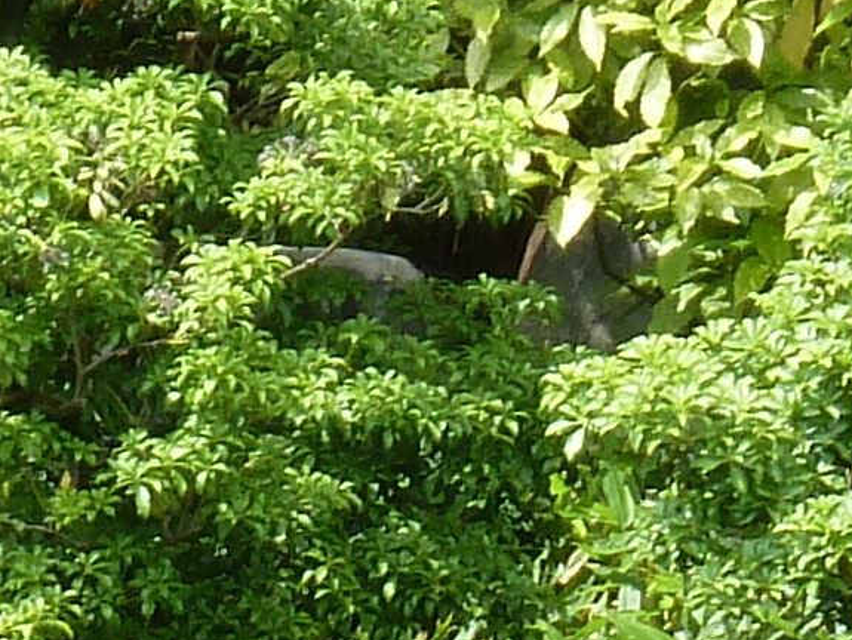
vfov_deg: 2.1
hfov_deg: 2.7
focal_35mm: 723
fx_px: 17806
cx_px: 771
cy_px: 1495
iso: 80
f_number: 4.3
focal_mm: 17
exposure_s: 1/160
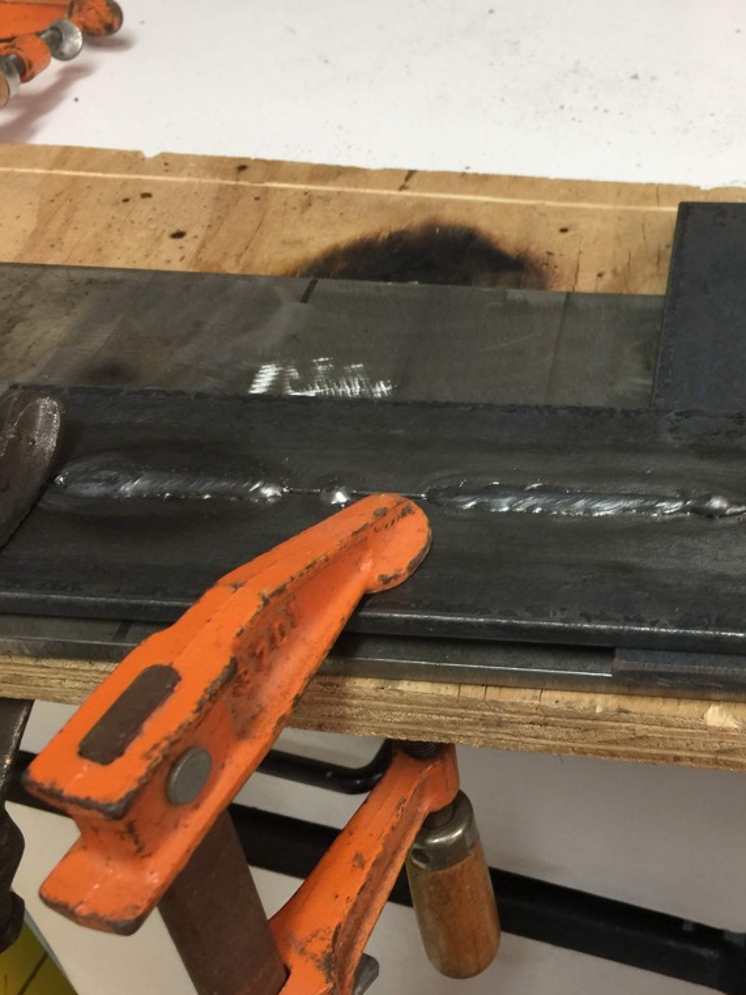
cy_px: 497
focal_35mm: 39
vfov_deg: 47.9
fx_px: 1120
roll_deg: +2.2
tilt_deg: -40.3
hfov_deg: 35.5
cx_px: 605
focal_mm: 4.15
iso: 40
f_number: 2.2
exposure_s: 1/15
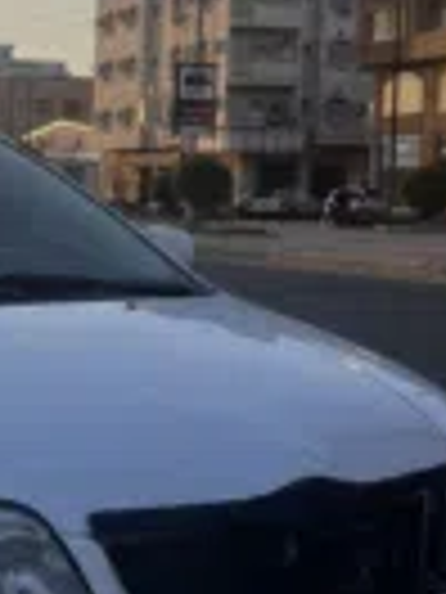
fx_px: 1357
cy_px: 279
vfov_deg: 24.7
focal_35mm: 79
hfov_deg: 17.9
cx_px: -68
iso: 50
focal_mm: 5.7
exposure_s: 1/1751
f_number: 1.5
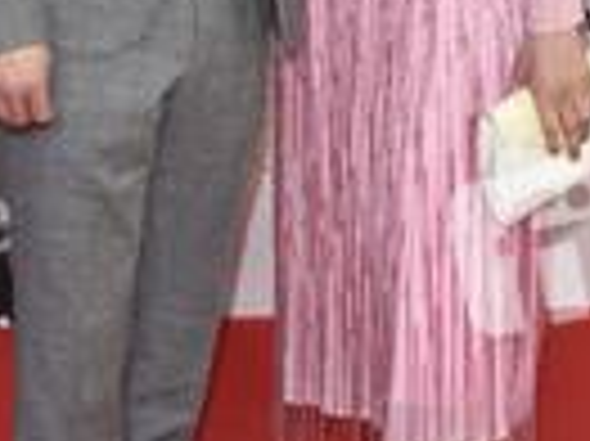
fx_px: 2401
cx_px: 270
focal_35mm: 141
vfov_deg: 10.4
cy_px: 4
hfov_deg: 14.0
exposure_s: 1/200
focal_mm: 48
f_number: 9
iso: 2000
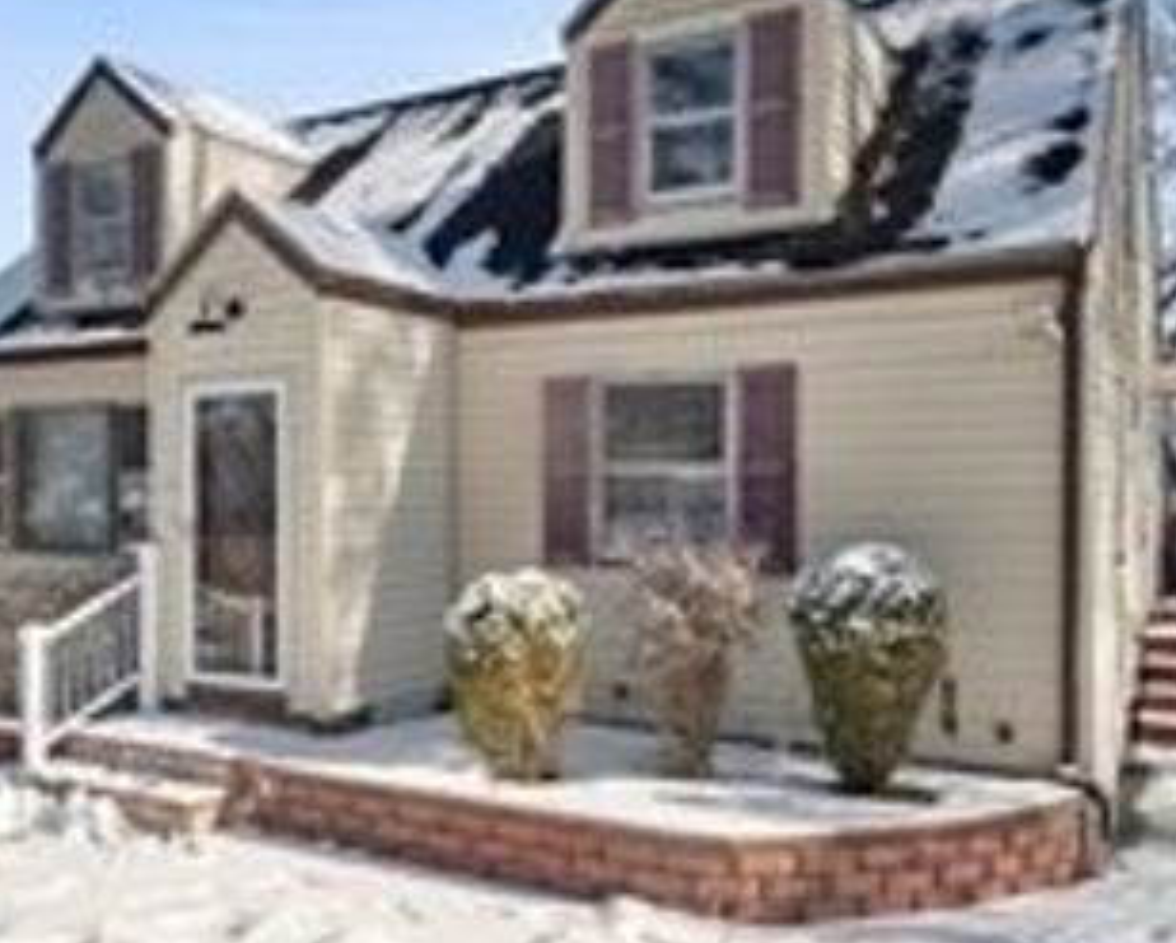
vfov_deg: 45.9
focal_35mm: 32
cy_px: 462
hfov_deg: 55.3
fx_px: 1115
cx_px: 481
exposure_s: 1/400
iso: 100
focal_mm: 14
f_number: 8
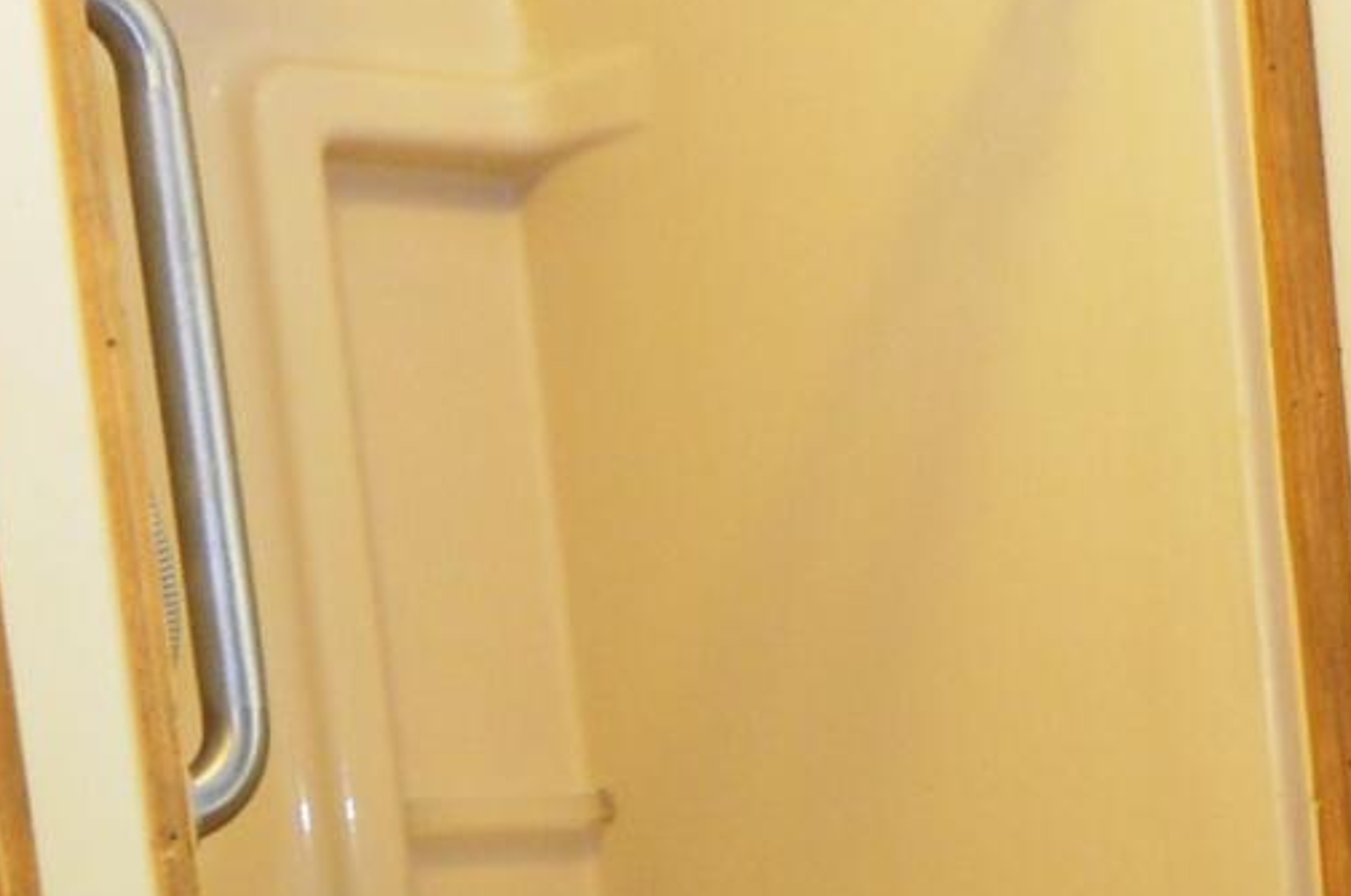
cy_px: 1229
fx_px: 3671
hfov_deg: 20.0
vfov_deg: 13.3
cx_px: 1458
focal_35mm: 98
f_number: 3.5
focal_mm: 11
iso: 900
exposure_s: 1/30
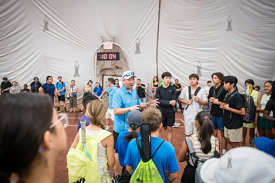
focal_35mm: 27
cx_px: 138
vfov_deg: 47.8
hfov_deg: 67.2
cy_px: 92
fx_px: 207
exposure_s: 1/400
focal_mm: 26
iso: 6400
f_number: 3.5
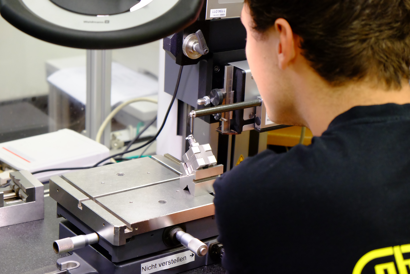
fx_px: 945
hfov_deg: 24.5
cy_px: 137
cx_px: 205
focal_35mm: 83
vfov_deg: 16.5
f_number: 4.5
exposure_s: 1/150
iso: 3200
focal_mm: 55
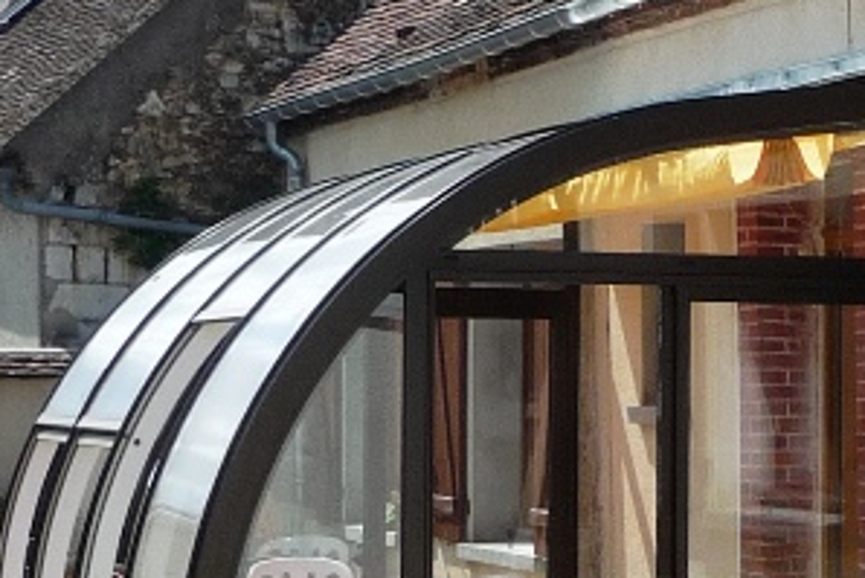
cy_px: 476
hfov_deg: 20.9
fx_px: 2308
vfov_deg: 14.2
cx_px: 708
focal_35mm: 96
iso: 100
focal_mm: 5.3
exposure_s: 1/1000
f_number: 3.5
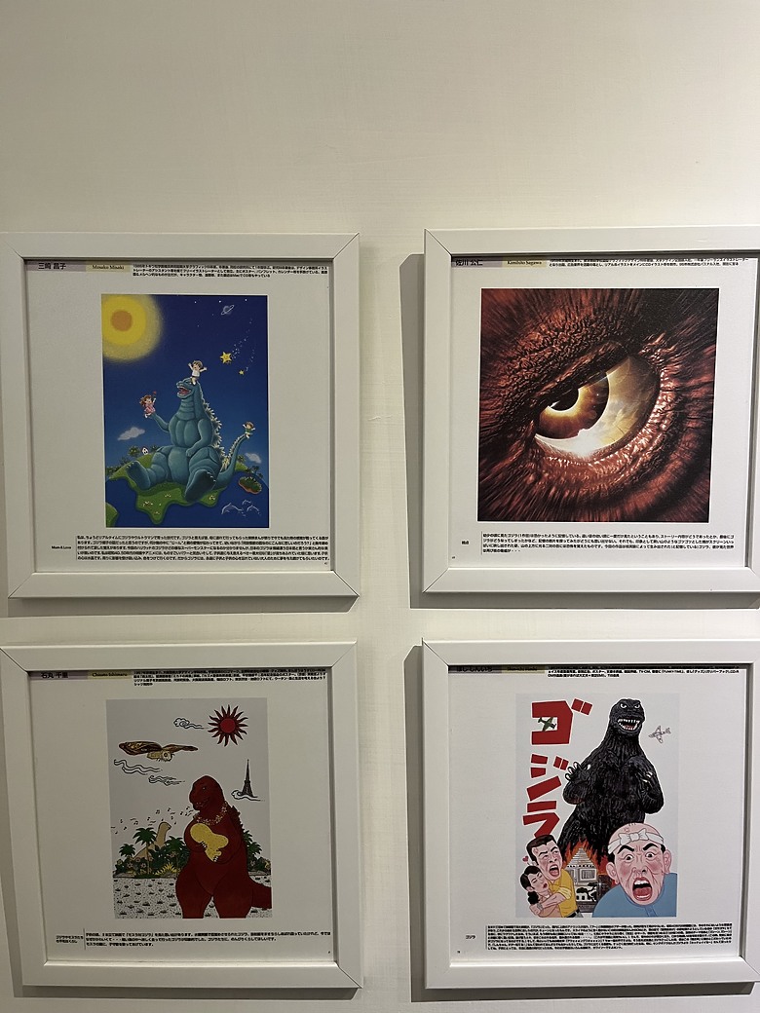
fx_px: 761
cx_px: 380
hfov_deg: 53.1
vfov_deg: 67.3
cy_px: 506
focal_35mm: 26
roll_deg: +0.2
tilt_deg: -2.1
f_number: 1.6
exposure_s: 1/60
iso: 100
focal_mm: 5.1
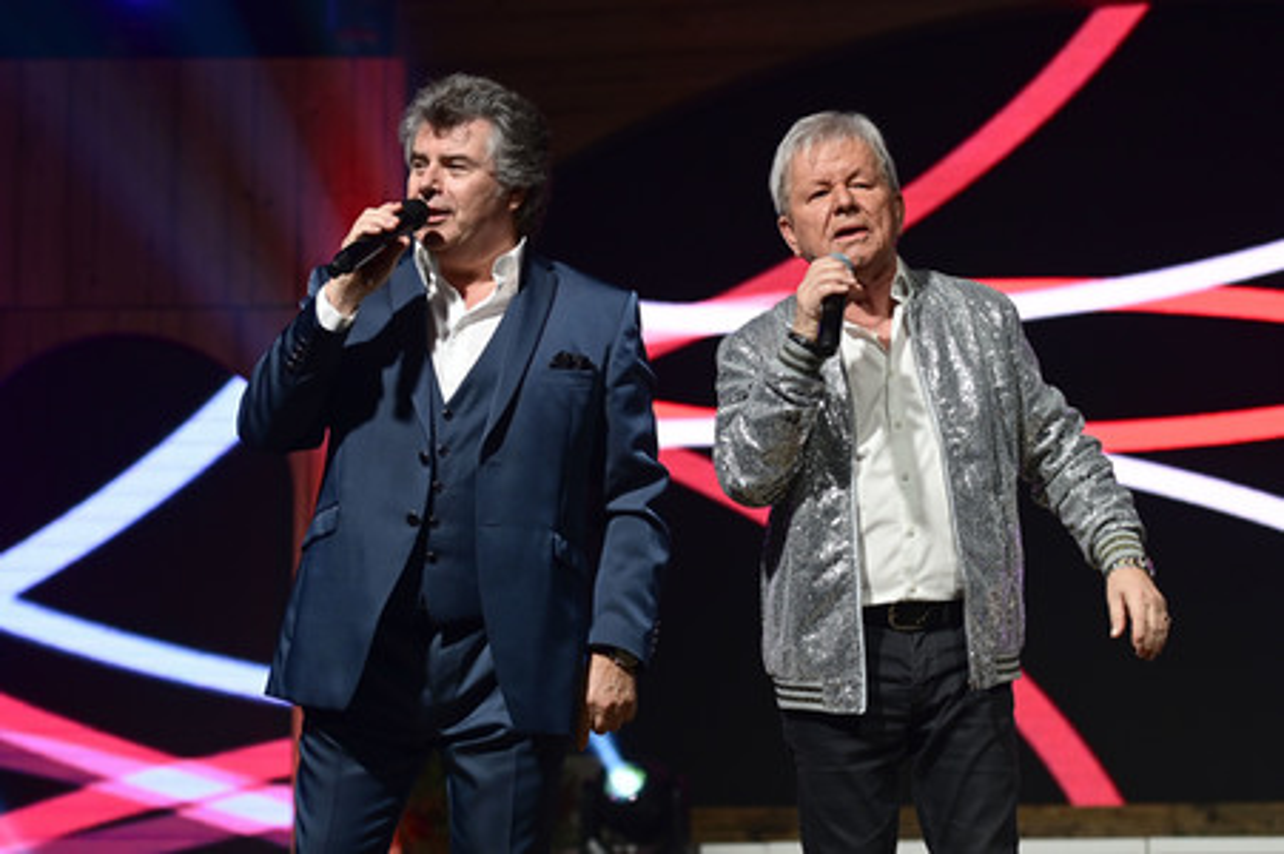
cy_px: 427
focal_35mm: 82
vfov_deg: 16.6
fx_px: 2922
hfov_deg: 24.8
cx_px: 642
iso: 900
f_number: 2.8
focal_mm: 82
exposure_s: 1/250
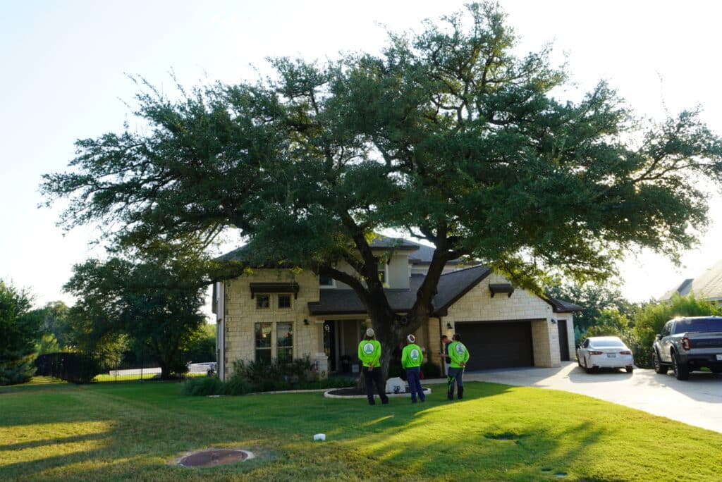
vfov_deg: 48.0
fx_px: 542
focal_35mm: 27
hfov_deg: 67.4
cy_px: 241
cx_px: 361
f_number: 5.6
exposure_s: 1/80
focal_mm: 18
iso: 100
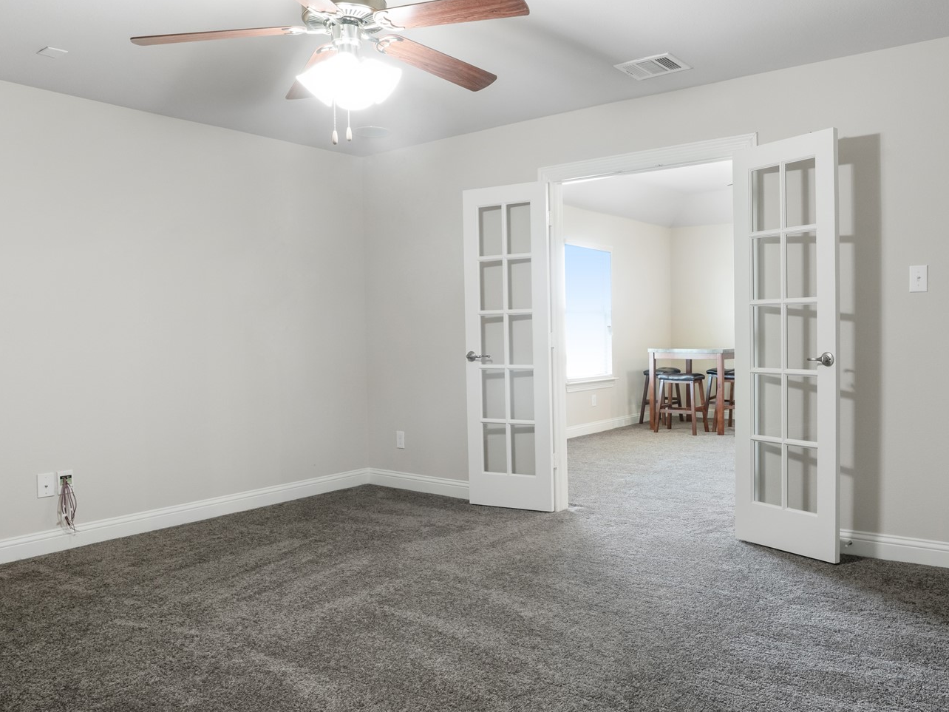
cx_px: 586
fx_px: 713
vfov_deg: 53.0
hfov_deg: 66.4
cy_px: 390
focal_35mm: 26
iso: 400
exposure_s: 1/2
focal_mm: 16
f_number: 9
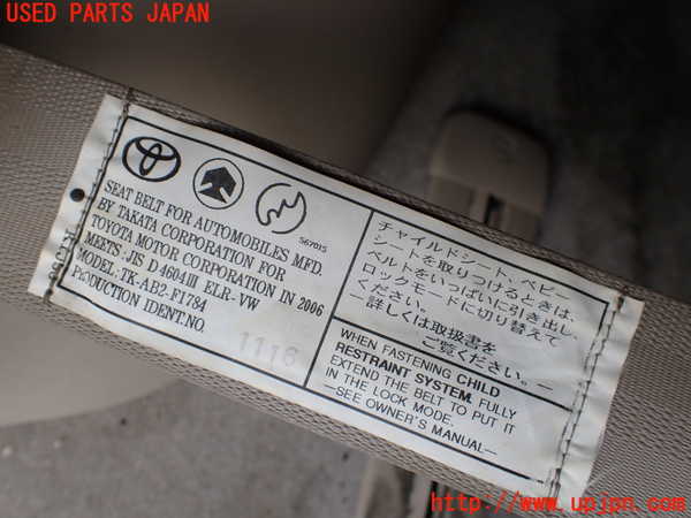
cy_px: 259
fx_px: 599
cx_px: 346
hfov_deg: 60.0
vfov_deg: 46.8
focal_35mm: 30
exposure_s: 1/200
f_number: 3.2
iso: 100
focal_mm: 5.4
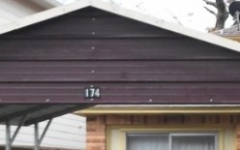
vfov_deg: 8.7
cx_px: 341
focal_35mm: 149
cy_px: 183
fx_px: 977
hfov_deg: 13.3
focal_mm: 21
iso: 3200
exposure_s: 1/800
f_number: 4.5
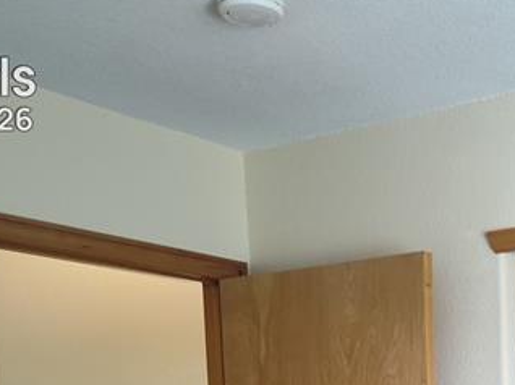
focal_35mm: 74
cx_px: 549
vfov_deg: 17.5
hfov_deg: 24.8
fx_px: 1100
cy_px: 609
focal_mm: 5.56
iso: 1125
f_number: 1.8
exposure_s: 1/60
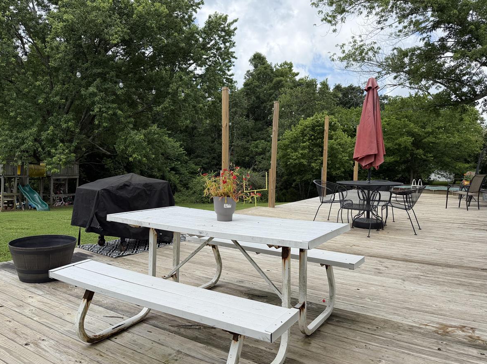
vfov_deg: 53.0
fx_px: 366
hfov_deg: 67.3
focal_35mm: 26
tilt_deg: -4.1
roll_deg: -1.6
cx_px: 241
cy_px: 183
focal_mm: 6.76
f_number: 1.78
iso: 80
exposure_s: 1/3279
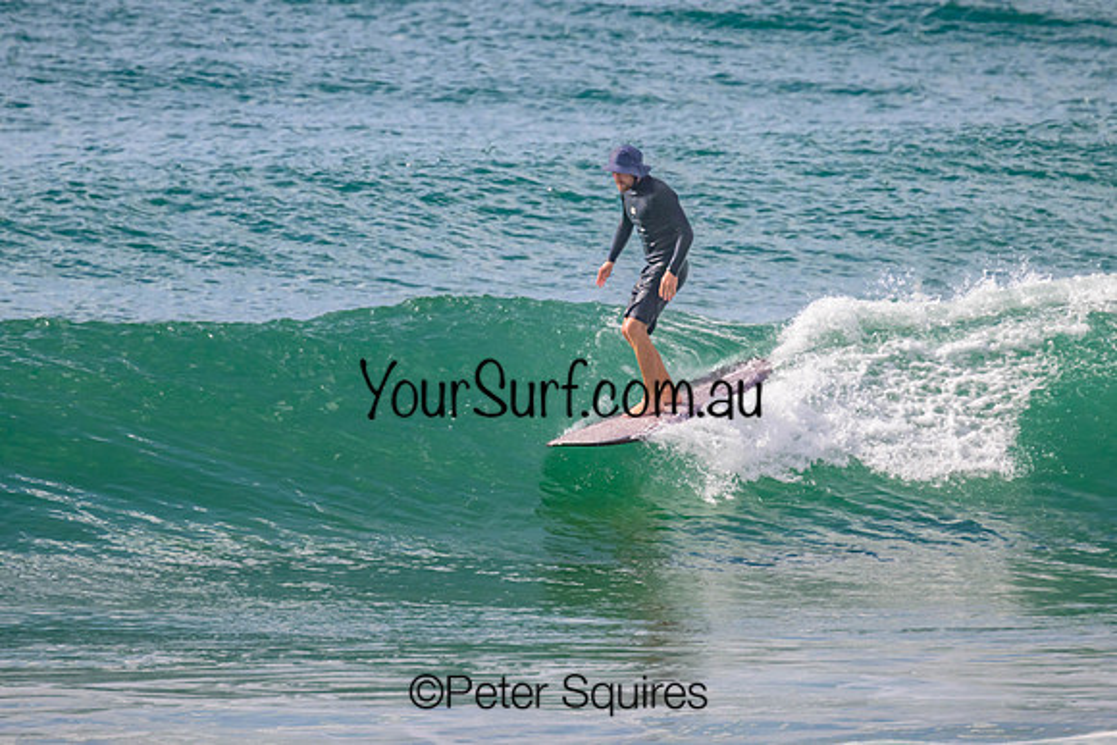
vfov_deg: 1.4
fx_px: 30915
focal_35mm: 996
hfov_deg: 2.1
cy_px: 284
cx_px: 612
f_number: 11
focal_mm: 800
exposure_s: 1/2000
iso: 1250
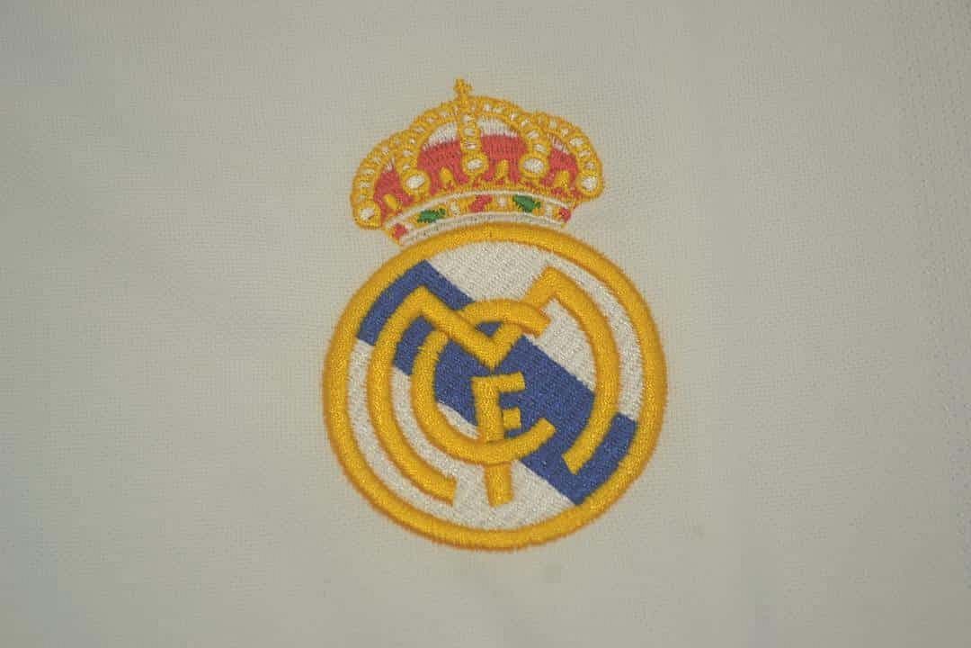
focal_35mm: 82
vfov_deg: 16.6
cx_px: 486
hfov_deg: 24.6
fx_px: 2225
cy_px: 324
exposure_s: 1/100
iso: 200
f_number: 5.6
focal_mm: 55
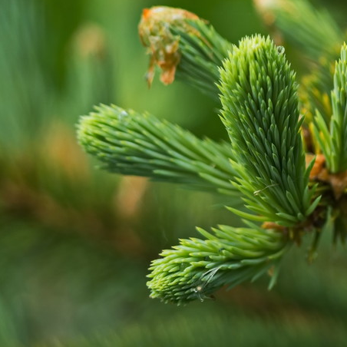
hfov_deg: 3.3
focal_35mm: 528
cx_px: 283
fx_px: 5988
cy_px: 134
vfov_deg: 3.3
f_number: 5.6
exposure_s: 1/640
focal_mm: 150
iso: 200
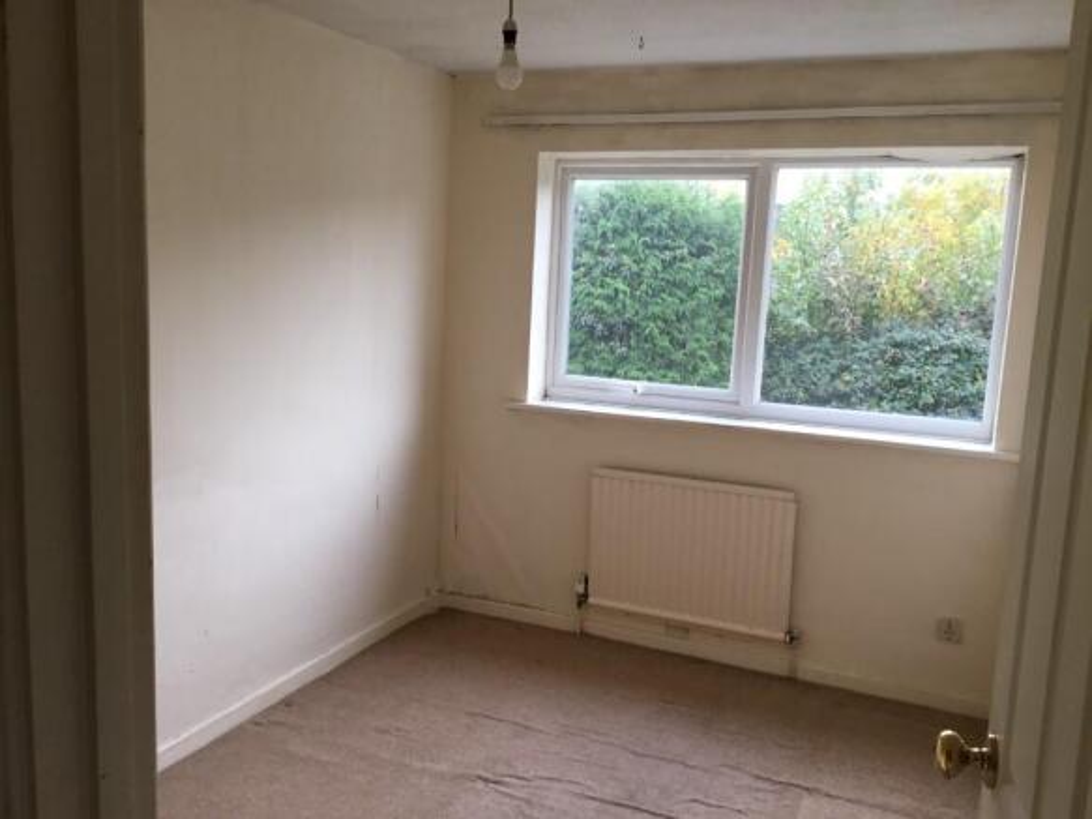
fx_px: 978
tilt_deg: -8.1
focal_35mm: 31
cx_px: 546
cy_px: 410
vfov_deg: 45.4
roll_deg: -3.4
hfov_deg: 58.4
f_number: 2.4
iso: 40
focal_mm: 3.3
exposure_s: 1/100
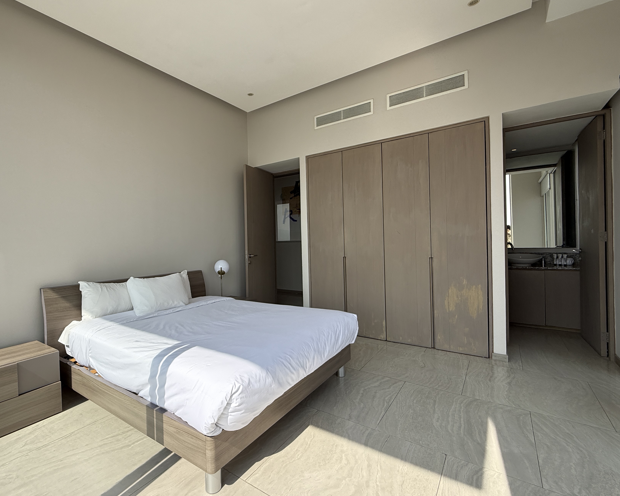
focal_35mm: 17
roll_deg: +0.6
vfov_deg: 77.0
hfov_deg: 89.1
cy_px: 244
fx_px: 312
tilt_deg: -0.3
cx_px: 268
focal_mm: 2.22
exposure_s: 1/1848
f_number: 2.2
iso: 64
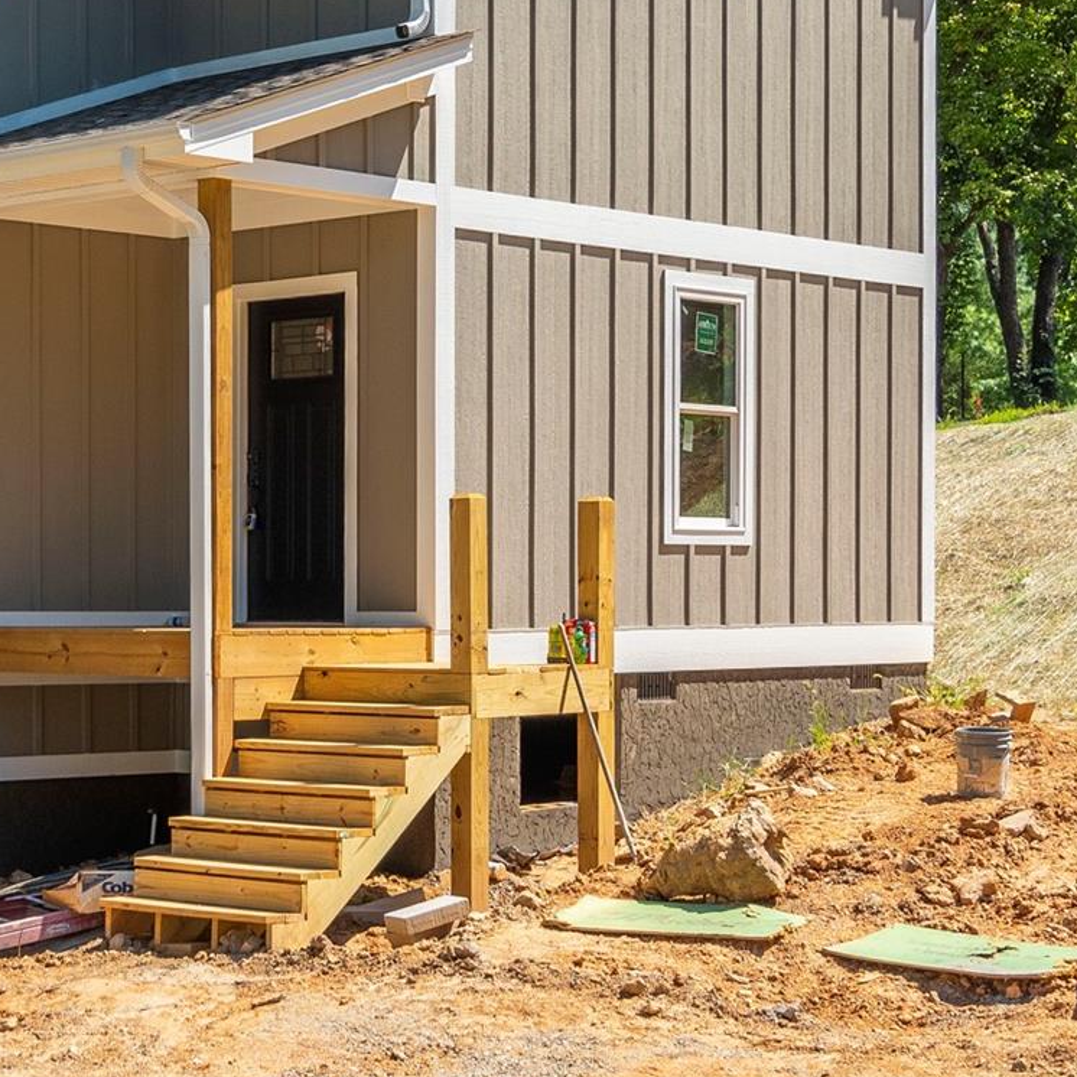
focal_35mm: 70
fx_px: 2464
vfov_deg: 24.0
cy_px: 114
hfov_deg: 24.0
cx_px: 115
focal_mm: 30
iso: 320
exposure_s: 1/800
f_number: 7.1
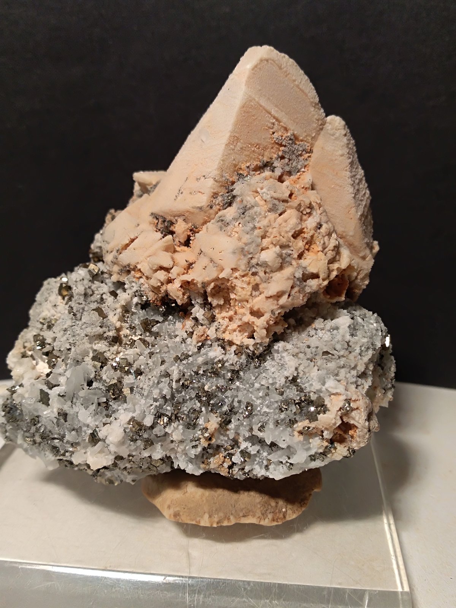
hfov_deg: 53.1
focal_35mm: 26
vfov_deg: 67.3
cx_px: 228
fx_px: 457
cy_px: 304
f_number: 2
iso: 100
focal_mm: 3.54
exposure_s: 1/111
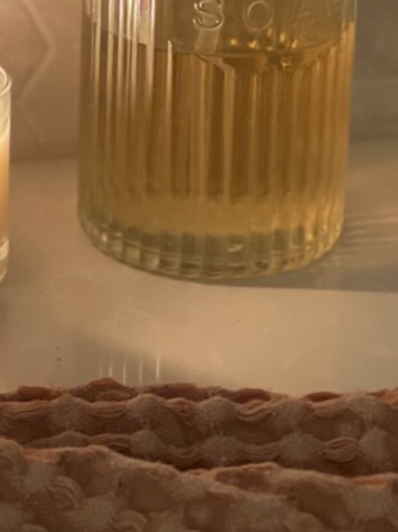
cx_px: -26
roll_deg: -0.7
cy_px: 28
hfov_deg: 9.1
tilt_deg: -20.4
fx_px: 2487
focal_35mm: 162
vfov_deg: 12.1
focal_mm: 7.5
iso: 400
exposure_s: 1/30
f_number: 2.2
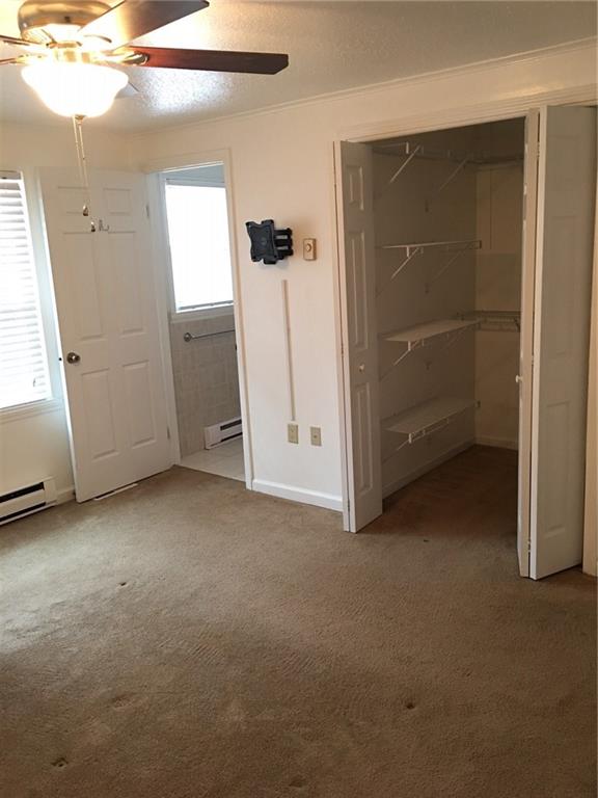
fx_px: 668
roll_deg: +3.2
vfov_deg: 61.7
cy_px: 399
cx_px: 299
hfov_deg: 48.2
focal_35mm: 29
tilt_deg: -12.3
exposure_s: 1/4
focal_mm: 4.15
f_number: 2.2
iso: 50
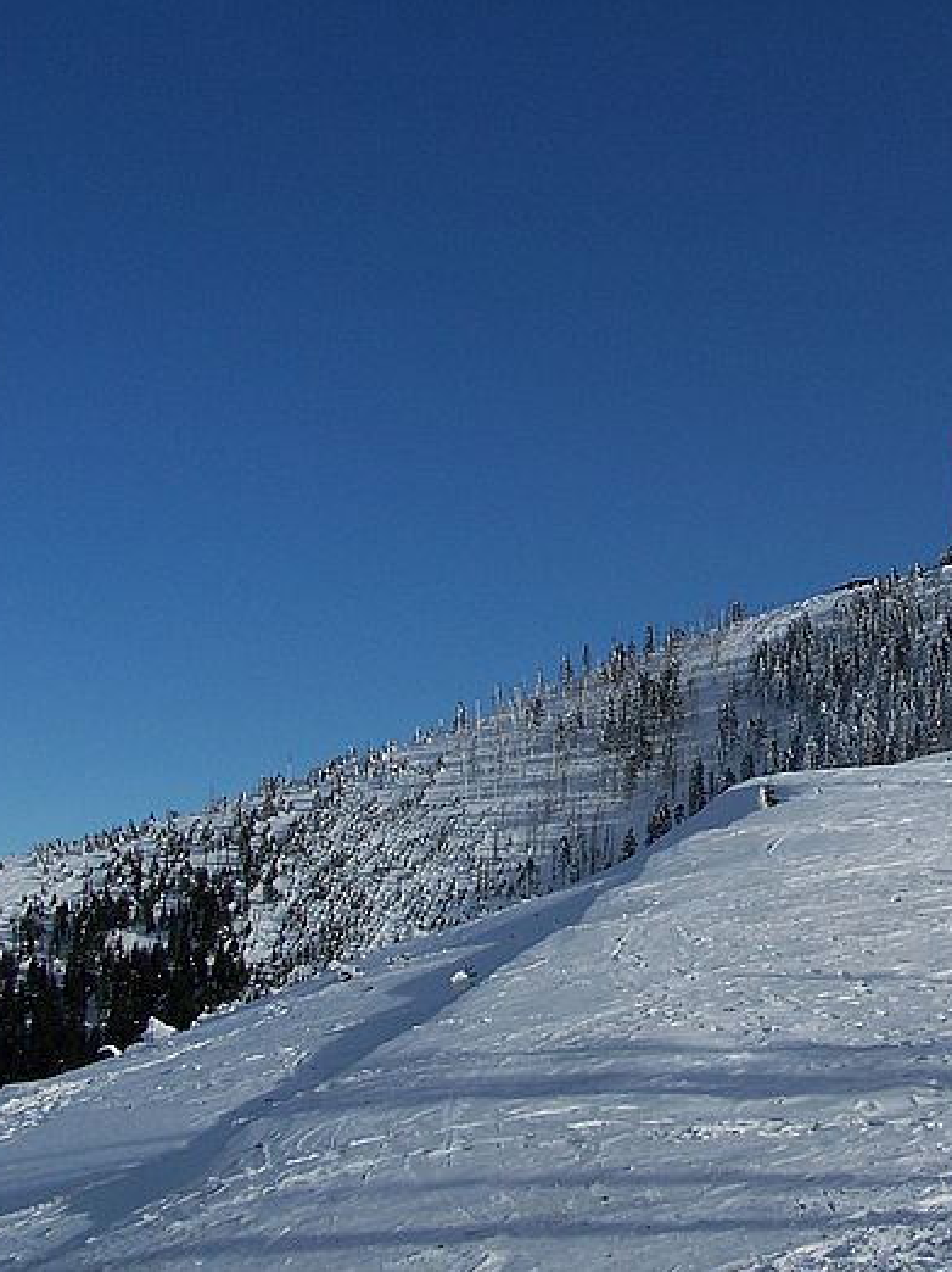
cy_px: 637
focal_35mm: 51
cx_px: 782
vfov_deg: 37.5
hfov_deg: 27.9
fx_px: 1872
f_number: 5.6
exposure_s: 1/750
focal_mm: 6.3
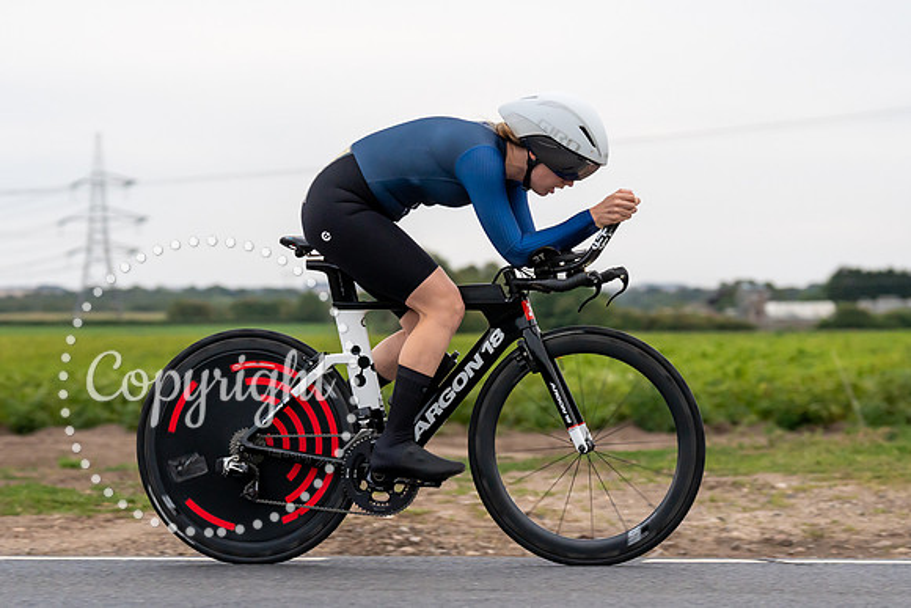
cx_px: 458
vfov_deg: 12.4
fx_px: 2803
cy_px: 226
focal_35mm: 111
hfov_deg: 18.5
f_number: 3.5
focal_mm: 84
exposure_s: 1/800
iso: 1600
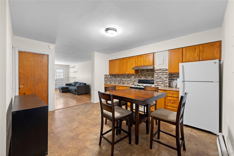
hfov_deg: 104.3
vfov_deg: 81.2
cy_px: 78
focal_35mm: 14
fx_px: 91
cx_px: 117
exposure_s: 2
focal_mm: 14
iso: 400
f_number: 10
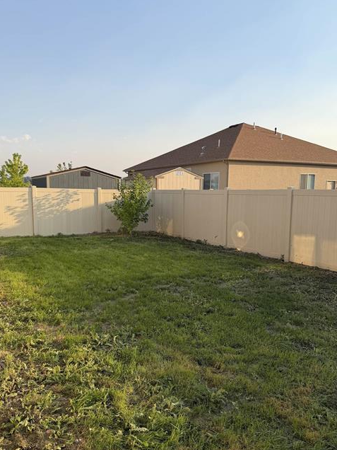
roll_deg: -0.7
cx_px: 156
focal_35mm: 29
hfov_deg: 48.2
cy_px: 248
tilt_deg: -8.4
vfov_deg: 61.5
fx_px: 376
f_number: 1.78
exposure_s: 1/2445
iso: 80
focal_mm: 6.76
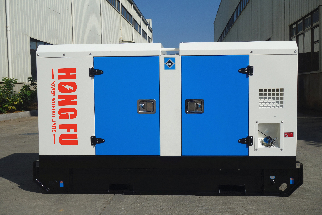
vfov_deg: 32.6
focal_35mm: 41
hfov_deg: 47.4
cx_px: 161
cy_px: 108
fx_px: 367
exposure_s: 1/800
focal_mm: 15.1
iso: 125
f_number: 7.1
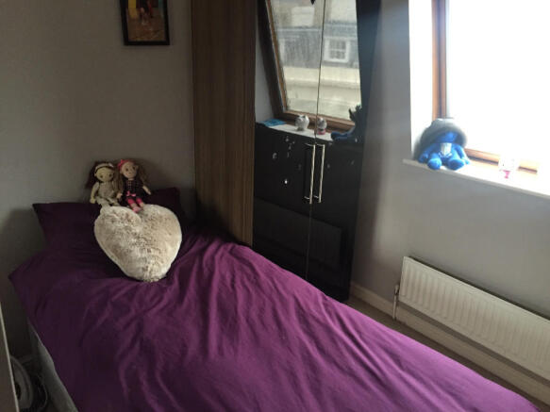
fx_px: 461
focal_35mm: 29
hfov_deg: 61.7
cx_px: 275
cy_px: 206
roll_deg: -1.4
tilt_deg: -20.5
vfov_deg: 48.2
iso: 250
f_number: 2.2
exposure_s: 1/33
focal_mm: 4.15
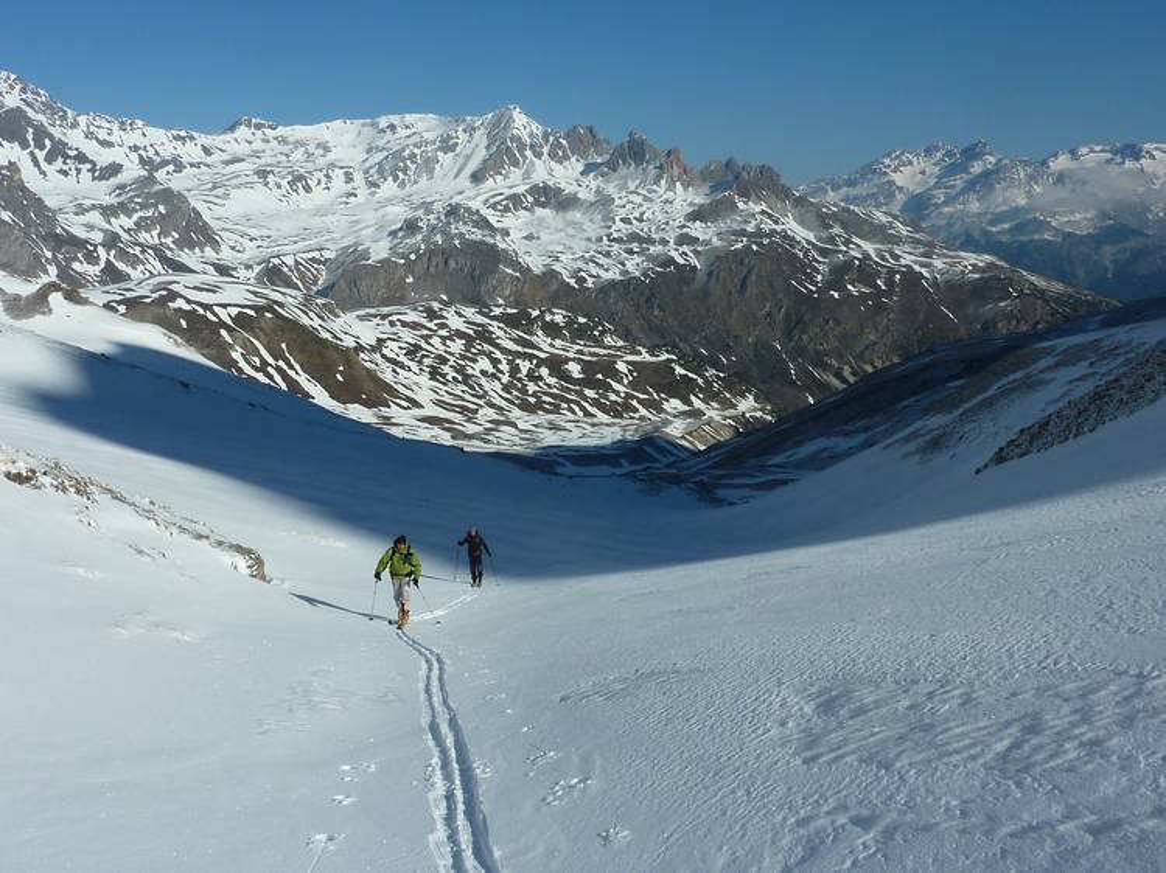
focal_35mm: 36
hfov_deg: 51.4
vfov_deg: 39.6
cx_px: 583
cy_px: 436
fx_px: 1212
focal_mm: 4.1
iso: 80
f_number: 5.6
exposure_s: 1/800
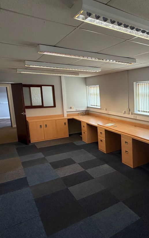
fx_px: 130
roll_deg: +0.0
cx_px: 156
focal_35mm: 20
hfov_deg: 47.2
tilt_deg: -8.7
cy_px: 120
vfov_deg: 85.1
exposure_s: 1/100
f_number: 2.2
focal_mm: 2.22
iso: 250
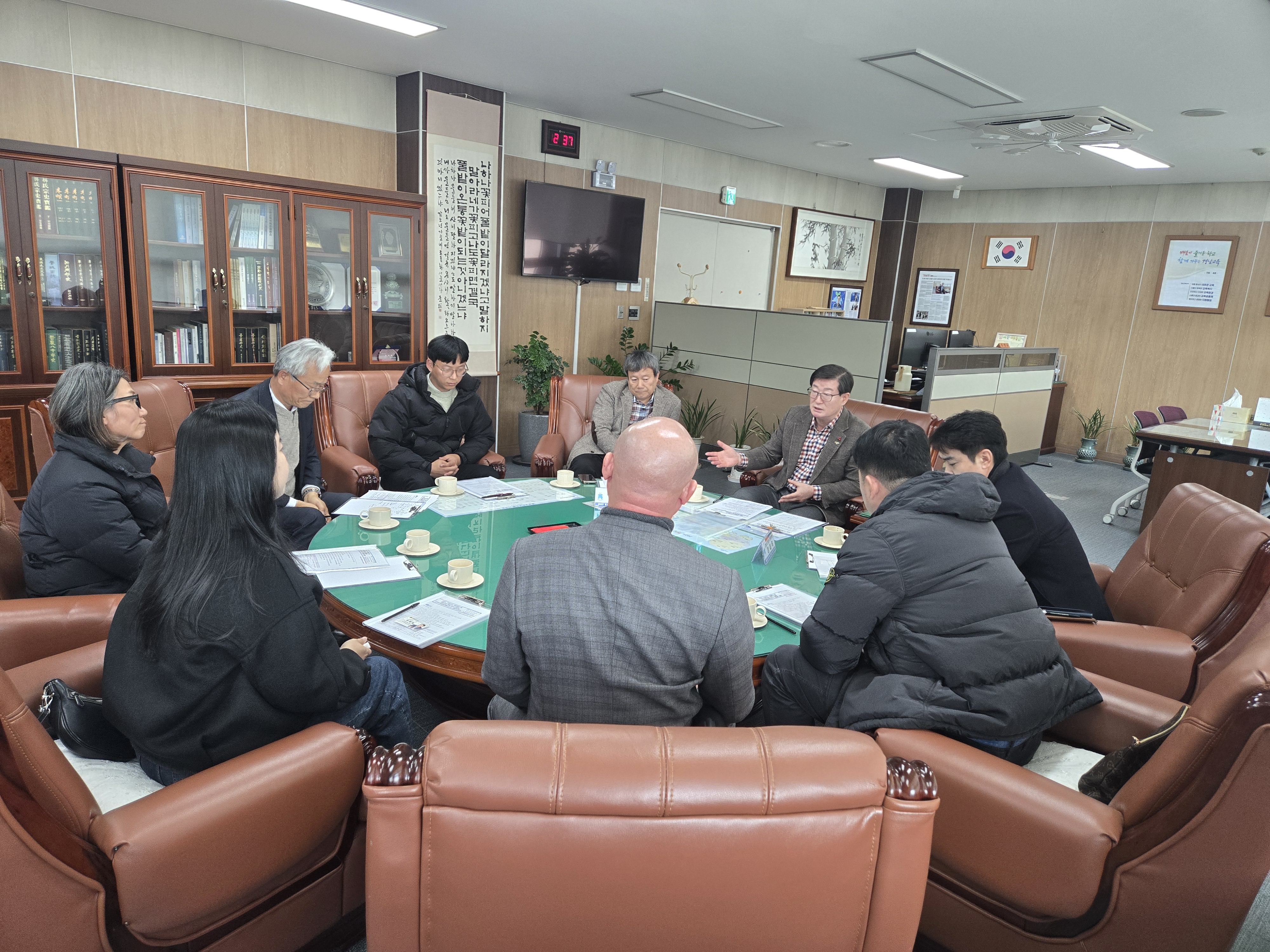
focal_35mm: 23
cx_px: 635
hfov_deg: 73.9
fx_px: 844
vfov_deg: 58.9
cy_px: 476
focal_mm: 5.4
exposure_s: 1/120
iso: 200
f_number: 1.8
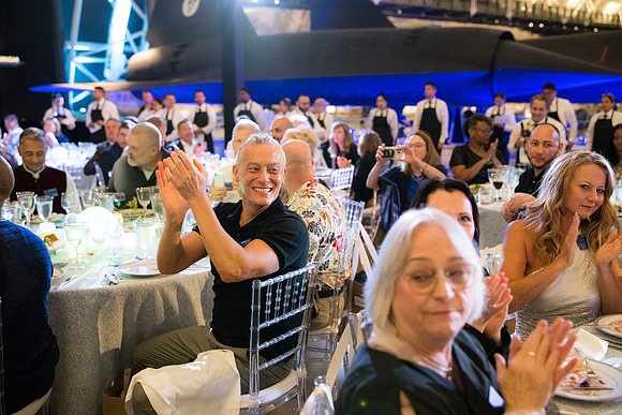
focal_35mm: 35
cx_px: 311
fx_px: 605
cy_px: 208
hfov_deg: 54.4
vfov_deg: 37.9
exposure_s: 1/160
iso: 4000
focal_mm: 35
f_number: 2.8
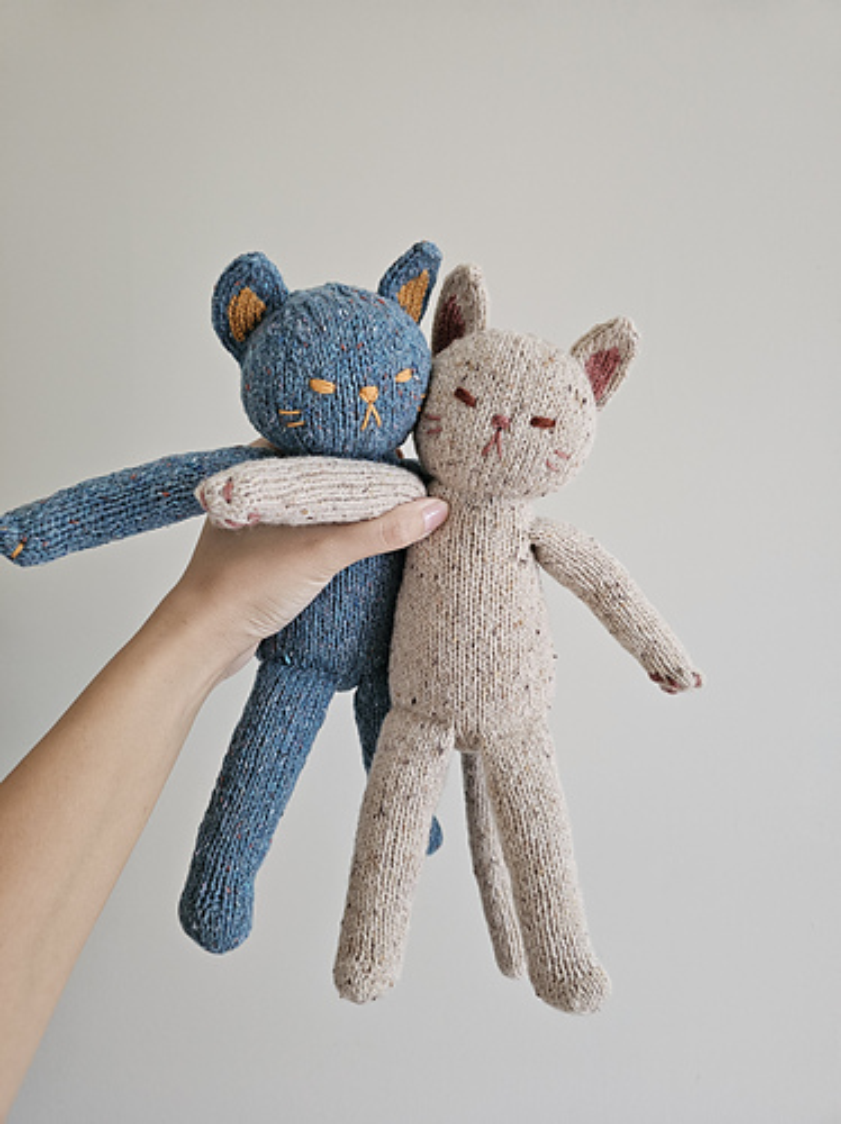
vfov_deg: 74.0
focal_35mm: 23
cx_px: 420
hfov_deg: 58.8
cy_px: 562
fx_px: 746
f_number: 1.7
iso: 800
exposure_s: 1/60
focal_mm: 6.3
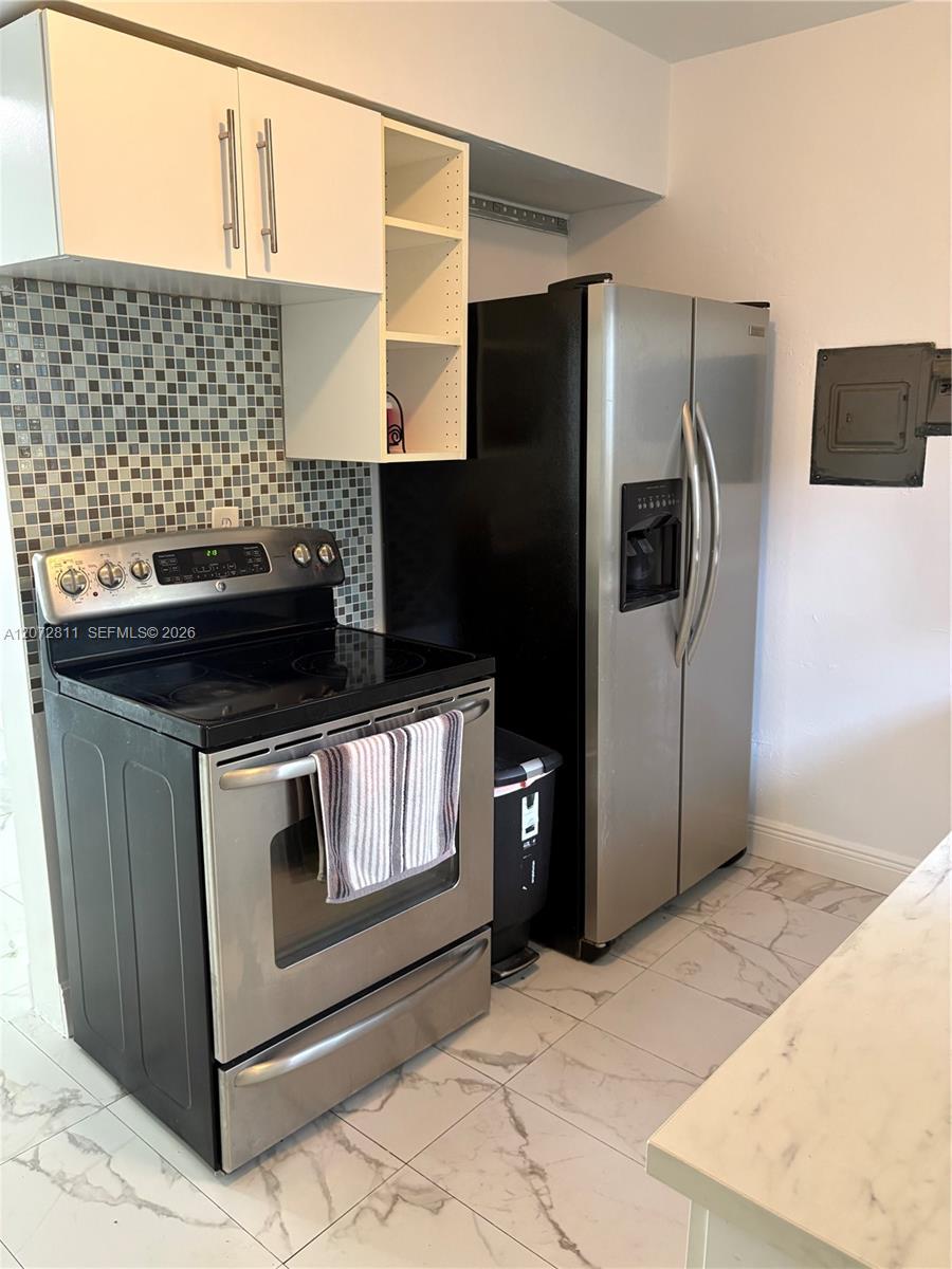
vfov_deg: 67.3
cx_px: 476
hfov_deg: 53.1
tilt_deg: -11.4
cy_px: 634
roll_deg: -0.4
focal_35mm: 26
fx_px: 953
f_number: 1.6
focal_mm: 5.96
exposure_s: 1/60
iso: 250
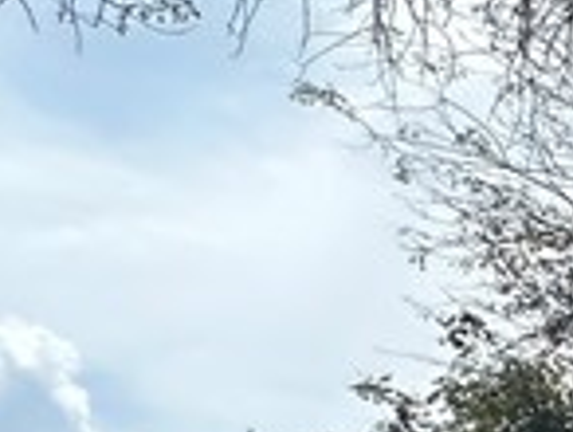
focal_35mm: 98
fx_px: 1625
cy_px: 923
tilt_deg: -0.6
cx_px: 1566
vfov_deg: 12.8
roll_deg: -0.6
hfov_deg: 12.5
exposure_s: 1/1949
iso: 50
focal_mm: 2.22
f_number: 2.2
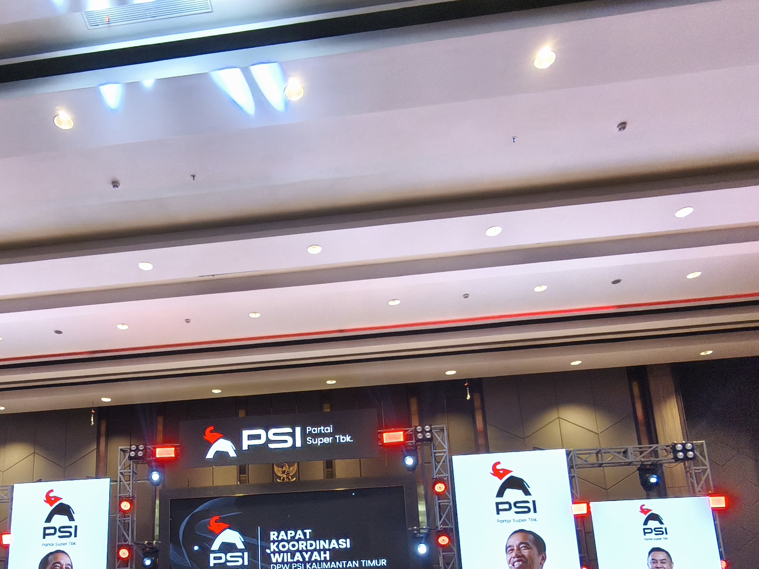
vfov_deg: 42.5
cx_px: 279
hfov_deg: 57.6
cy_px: 487
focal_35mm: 31
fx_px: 680
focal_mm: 1.91
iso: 50
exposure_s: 1/50
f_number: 2.2
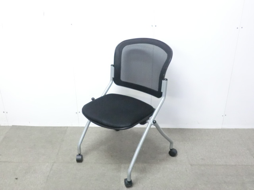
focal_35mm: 38
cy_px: 95
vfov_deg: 37.7
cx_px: 127
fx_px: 279
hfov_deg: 49.0
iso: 800
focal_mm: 6.9
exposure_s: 1/20
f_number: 3.9
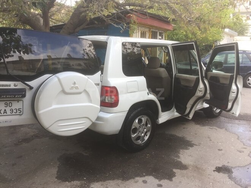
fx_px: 210
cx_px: 126
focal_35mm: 29
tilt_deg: -6.0
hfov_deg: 61.7
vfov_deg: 48.2
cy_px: 94
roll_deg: -1.4
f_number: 2.2
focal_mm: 4.15
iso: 32
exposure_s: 1/142
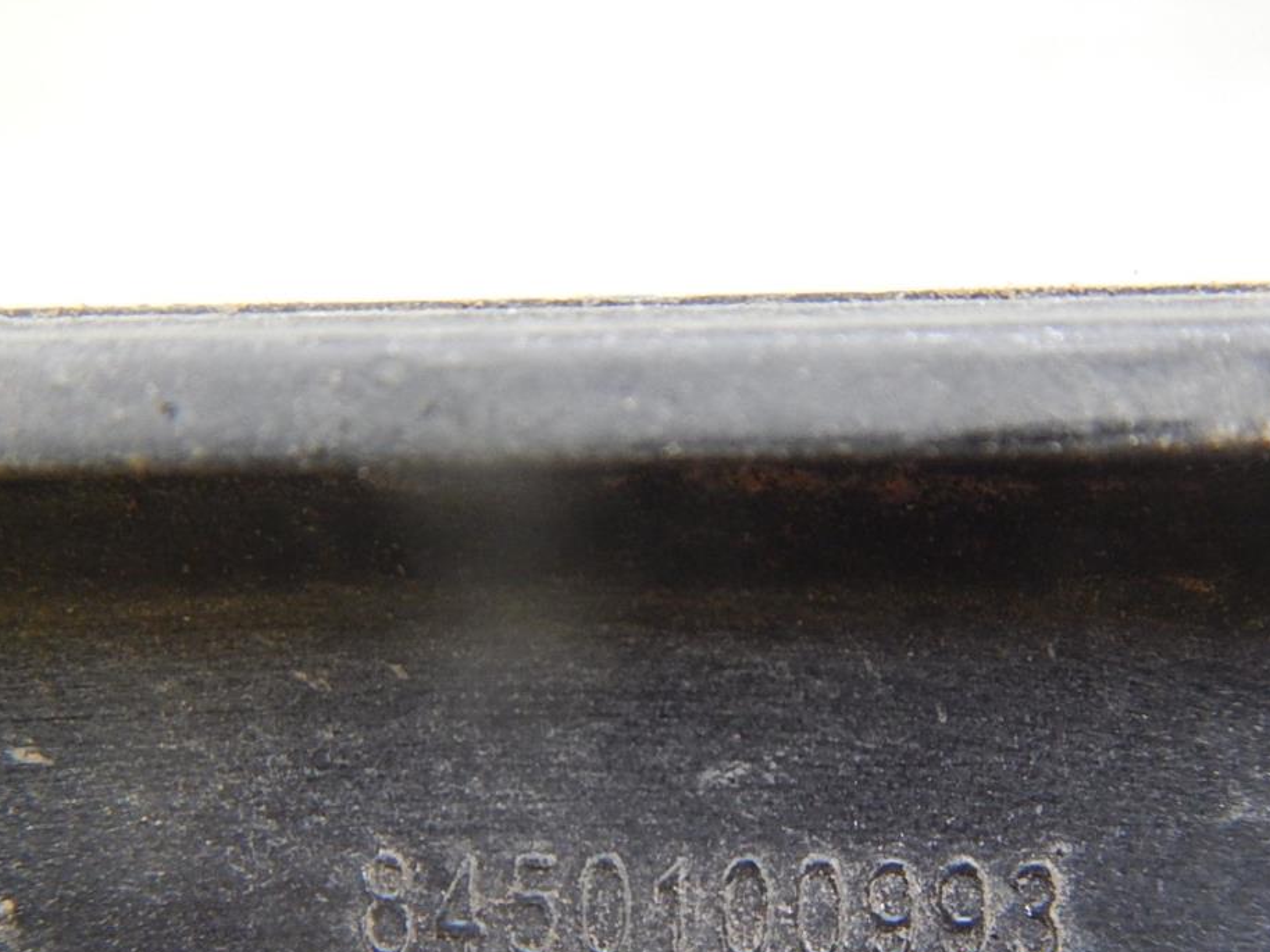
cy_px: 653
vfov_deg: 27.8
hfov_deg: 36.8
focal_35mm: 52
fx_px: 1907
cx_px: 618
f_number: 3.9
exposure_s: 1/30
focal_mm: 5.9
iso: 400
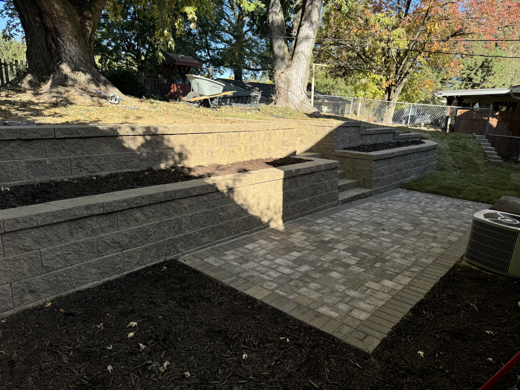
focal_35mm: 24
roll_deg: -1.9
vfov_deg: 56.8
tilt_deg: -14.5
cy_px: 195
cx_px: 260
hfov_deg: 71.6
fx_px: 361
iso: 80
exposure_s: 1/980
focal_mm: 6.76
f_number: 1.78
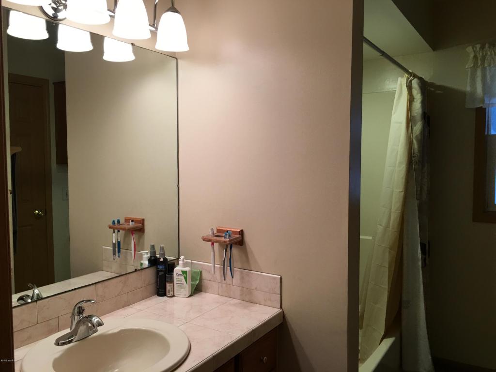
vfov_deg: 48.2
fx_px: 416
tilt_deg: -4.3
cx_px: 248
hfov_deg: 61.7
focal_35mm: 29
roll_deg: +0.0
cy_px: 186
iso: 25
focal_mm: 4.15
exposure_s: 1/30
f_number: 2.2
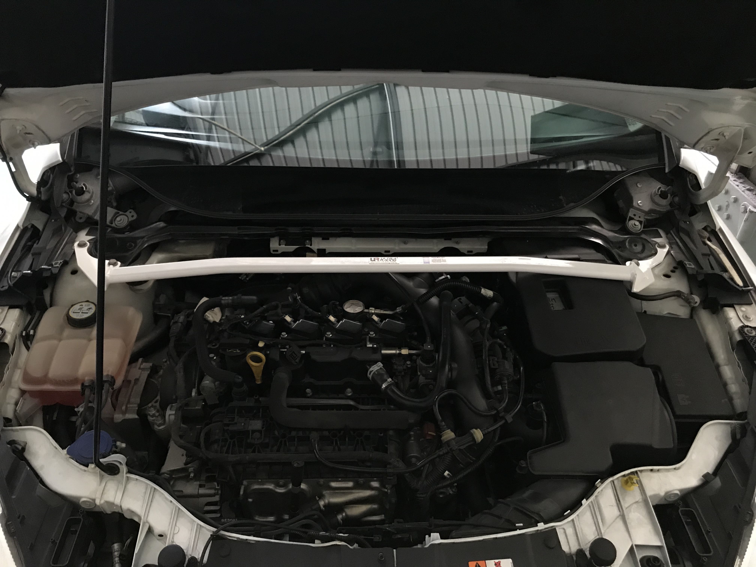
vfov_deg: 49.7
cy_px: 284
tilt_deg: -38.8
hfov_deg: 63.4
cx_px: 378
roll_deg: -1.9
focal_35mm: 28
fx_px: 612
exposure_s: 1/14
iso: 100
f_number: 1.8
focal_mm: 3.99
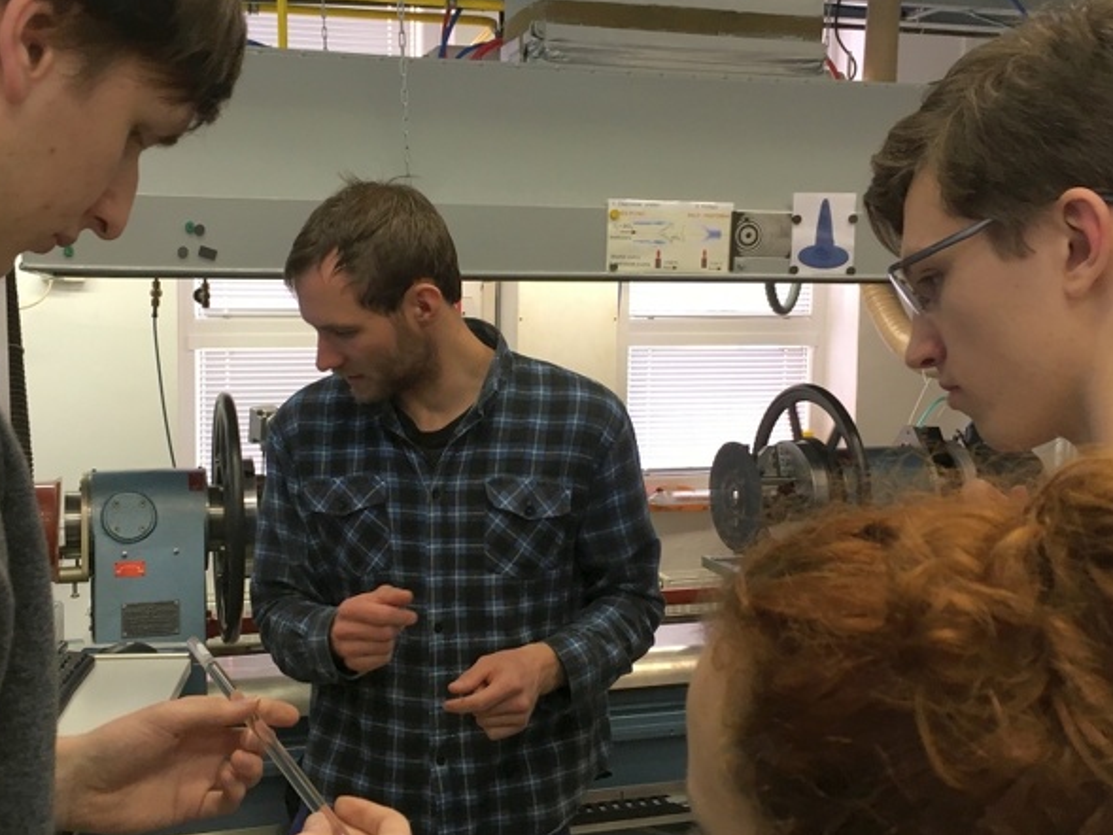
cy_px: 408
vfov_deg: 36.8
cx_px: 482
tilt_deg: -5.8
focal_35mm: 39
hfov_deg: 47.7
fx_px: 1254
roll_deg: -0.3
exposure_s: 1/33
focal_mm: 4.15
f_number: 2.2
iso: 50
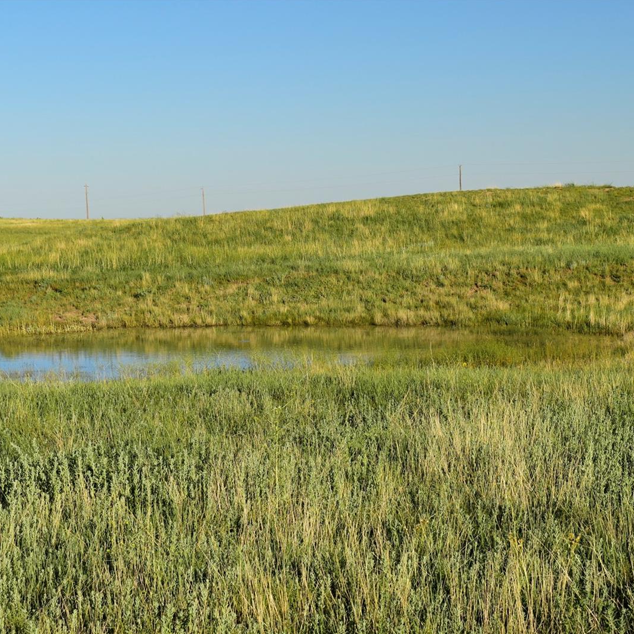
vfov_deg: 23.7
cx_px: 314
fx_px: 1513
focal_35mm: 73
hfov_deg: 23.7
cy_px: 316
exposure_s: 1/400
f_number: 11
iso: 400
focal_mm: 38
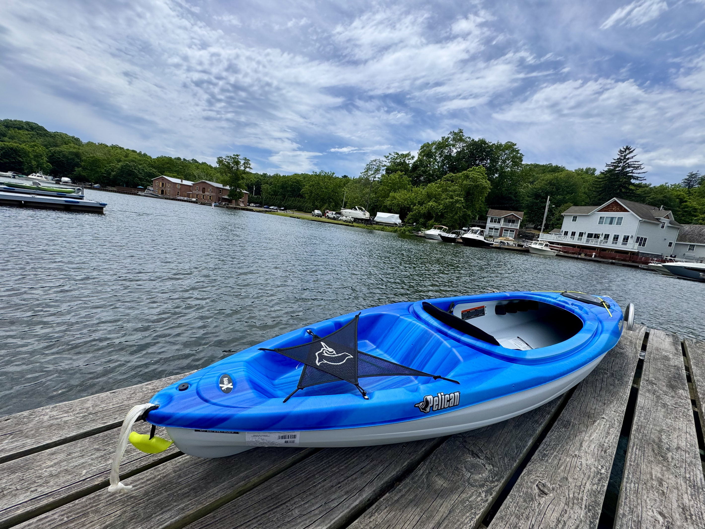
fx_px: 285
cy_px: 264
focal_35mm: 14
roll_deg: -8.4
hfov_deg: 102.1
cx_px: 352
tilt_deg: -9.0
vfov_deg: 85.7
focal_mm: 2.22
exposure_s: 1/1832
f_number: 2.2
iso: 50
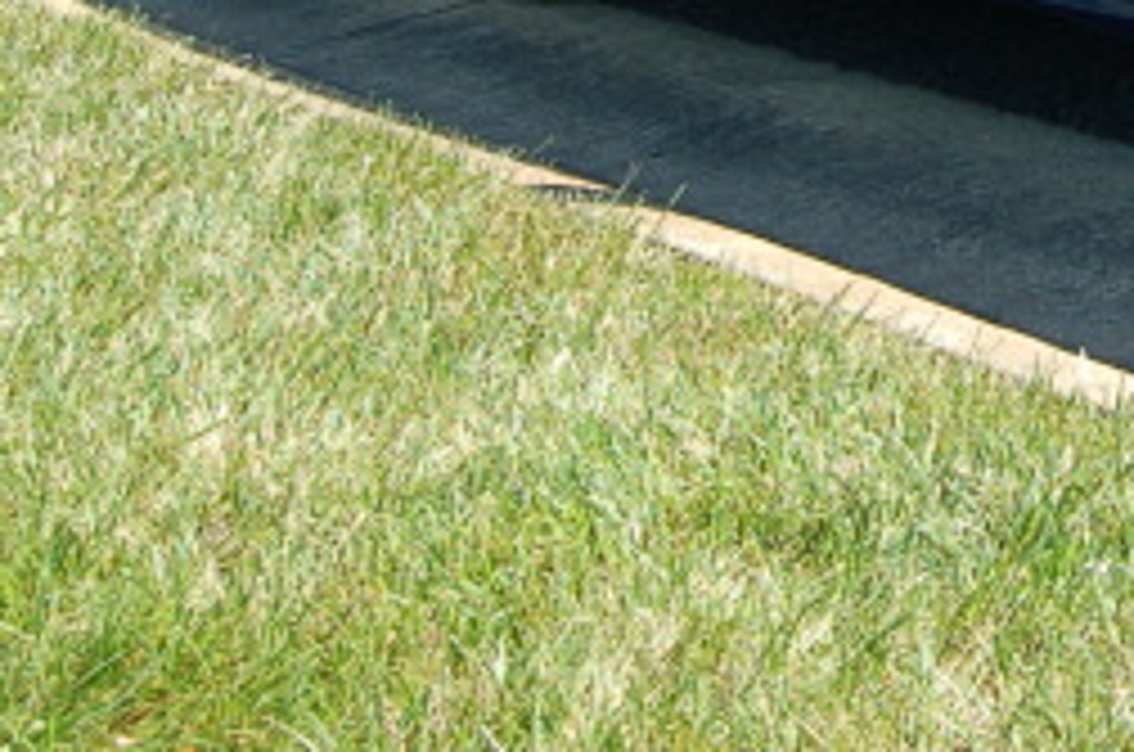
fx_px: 2987
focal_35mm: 95
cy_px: -320
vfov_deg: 13.6
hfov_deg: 19.2
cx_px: 1636
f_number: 7.1
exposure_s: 1/200
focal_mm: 20
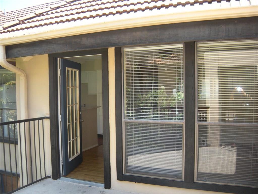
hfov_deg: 52.6
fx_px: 261
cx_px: 129
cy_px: 97
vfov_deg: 40.7
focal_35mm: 35
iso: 89
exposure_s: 1/89.5
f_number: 3.8
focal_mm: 5.9
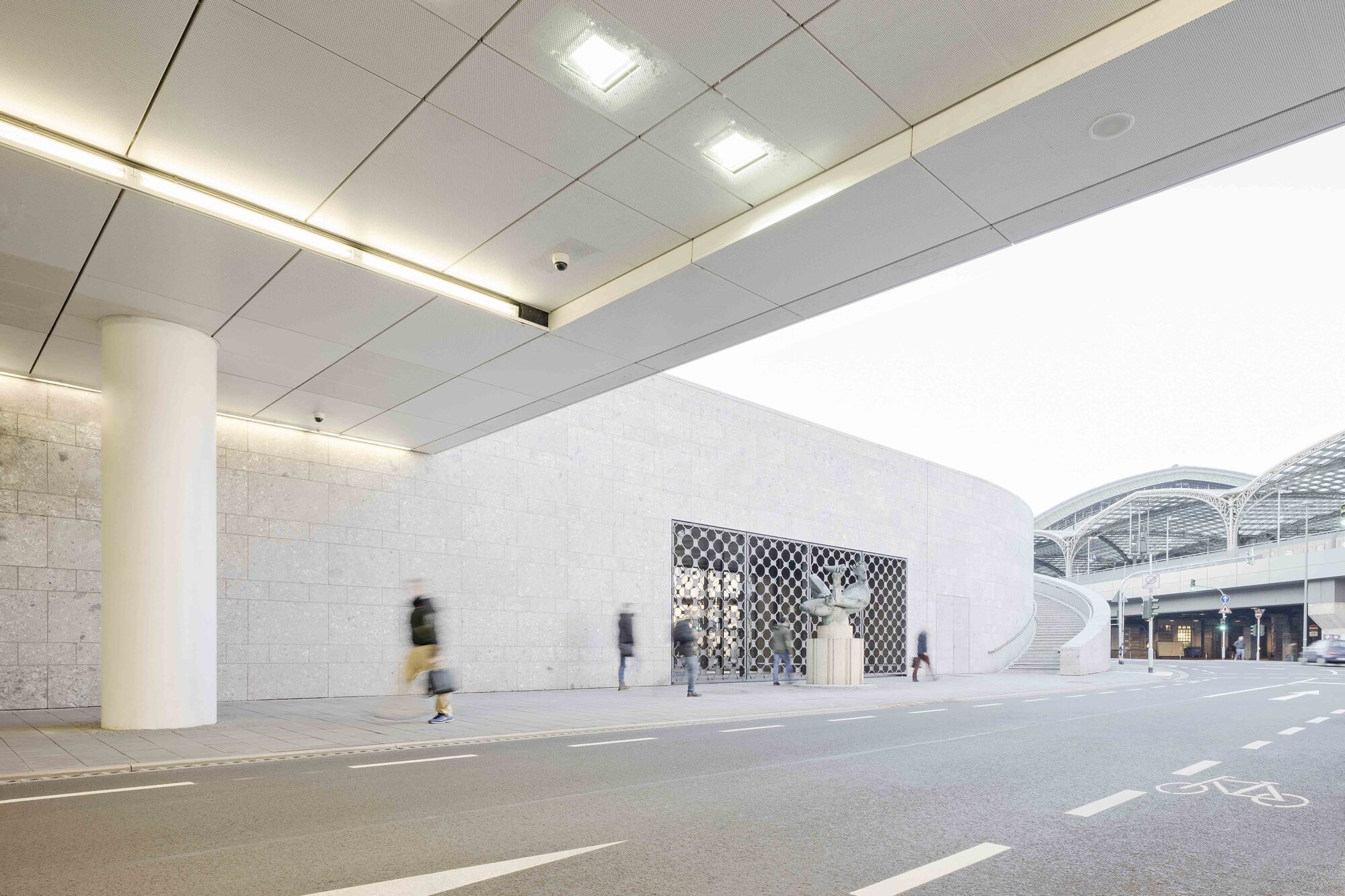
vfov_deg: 67.4
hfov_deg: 90.0
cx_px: 672
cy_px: 448
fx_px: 672
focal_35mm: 18
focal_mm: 18
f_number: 11
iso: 100
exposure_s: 1/6
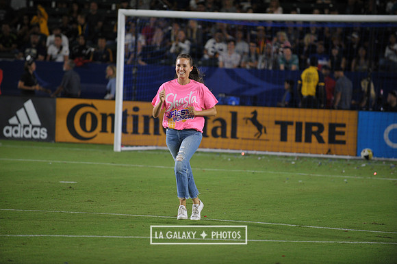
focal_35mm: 200
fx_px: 2204
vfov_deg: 6.9
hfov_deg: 10.3
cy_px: 132
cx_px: 198
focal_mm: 200
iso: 1250
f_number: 2.8
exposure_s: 1/1000
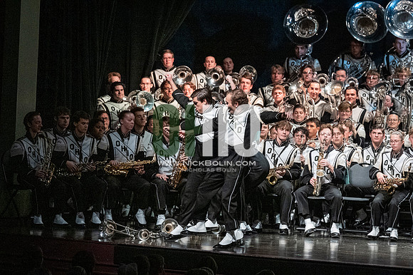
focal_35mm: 210
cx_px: 206
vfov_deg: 6.5
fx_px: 2408
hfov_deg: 9.8
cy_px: 138
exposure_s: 1/500
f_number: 4
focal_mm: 140
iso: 4000
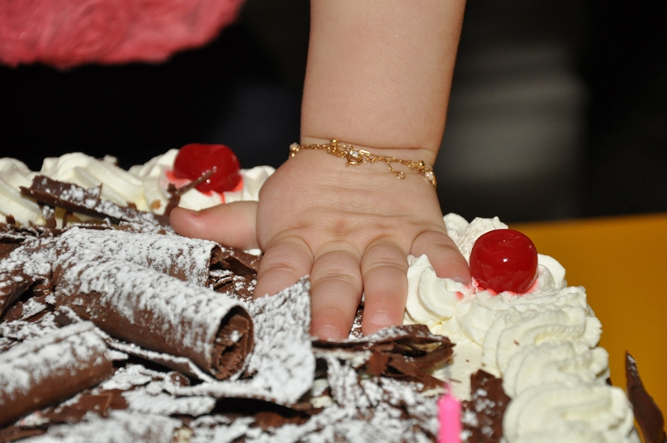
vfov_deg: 8.7
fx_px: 2914
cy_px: 222
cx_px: 334
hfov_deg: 13.1
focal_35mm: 158
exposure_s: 1/60
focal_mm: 105
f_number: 7.1
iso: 800
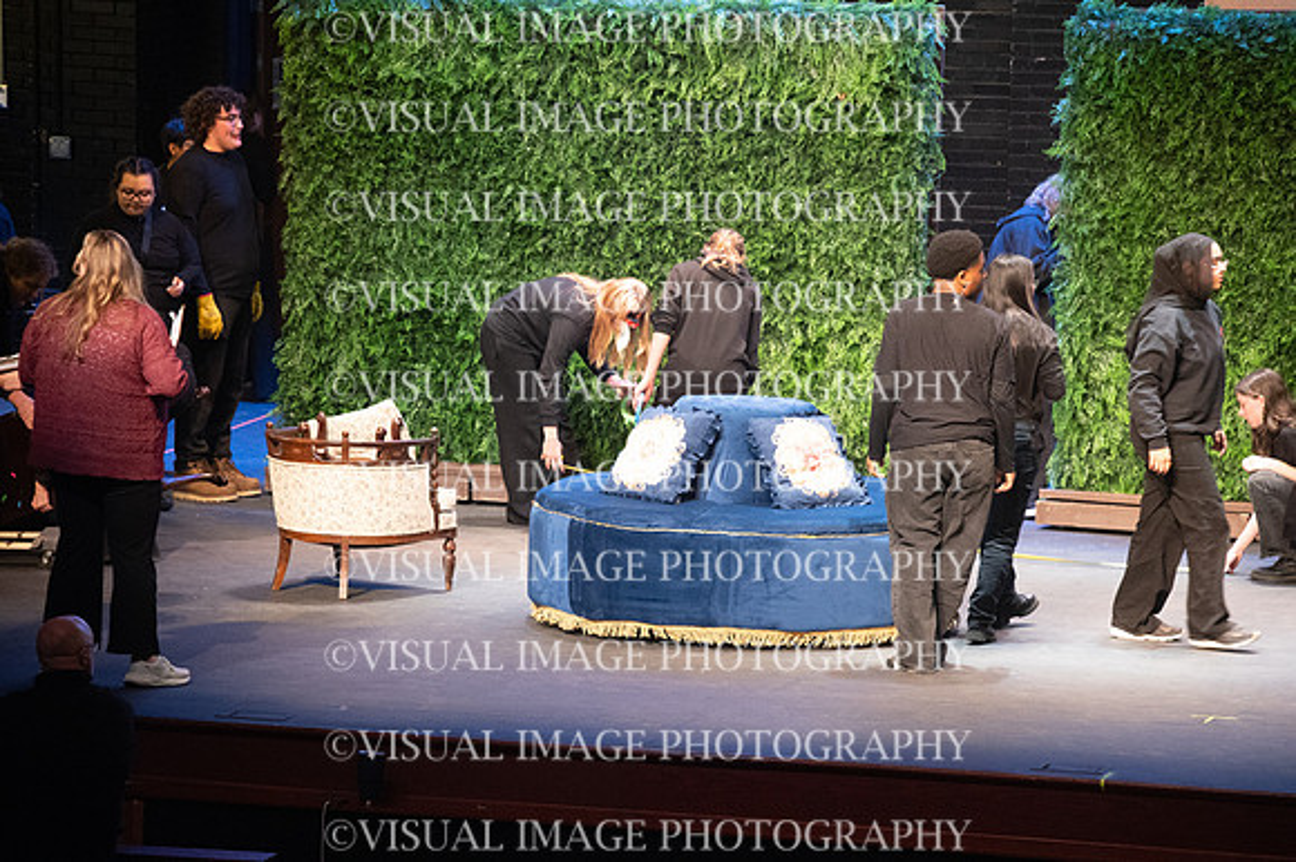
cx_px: 648
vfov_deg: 5.1
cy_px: 431
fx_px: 9714
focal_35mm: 270
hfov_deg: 7.6
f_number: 6.3
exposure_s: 1/160
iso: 10000
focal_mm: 270
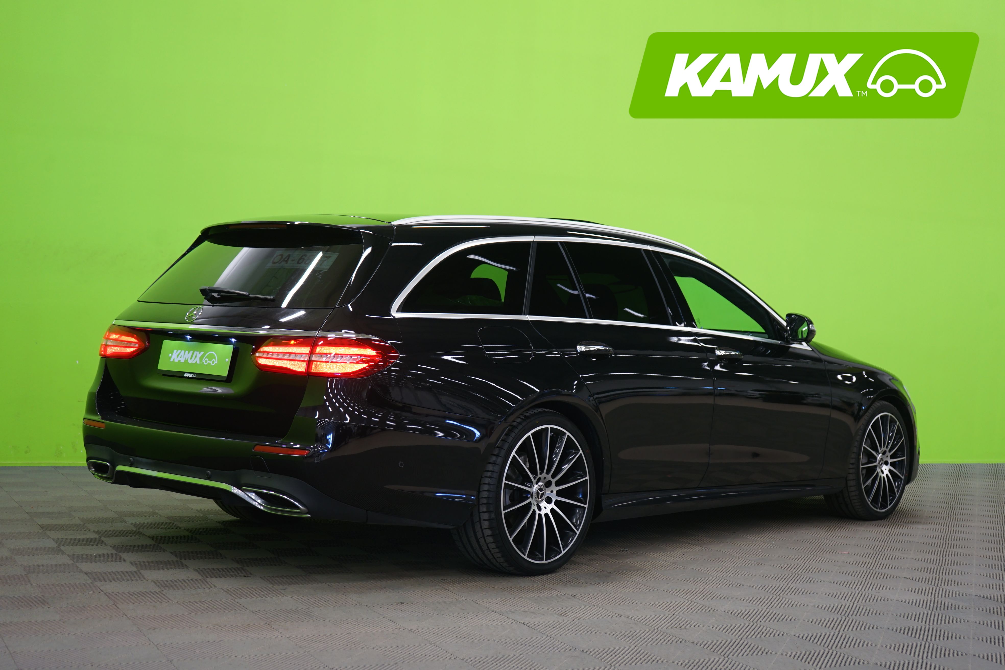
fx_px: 1340
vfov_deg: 28.1
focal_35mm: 48
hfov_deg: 41.1
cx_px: 502
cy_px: 335
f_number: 4.5
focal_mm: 48
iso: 400
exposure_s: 1/8
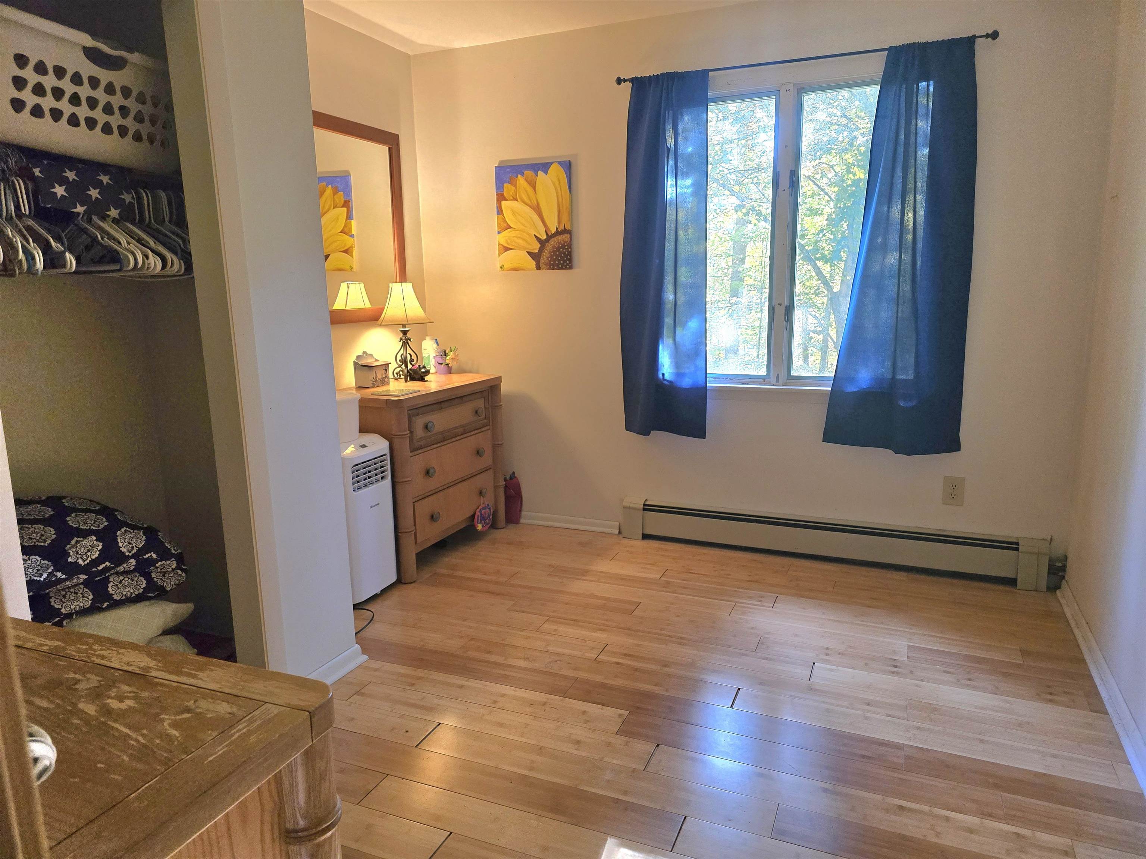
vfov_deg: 58.9
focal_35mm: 23
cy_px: 430
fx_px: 761
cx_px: 573
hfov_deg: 73.9
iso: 640
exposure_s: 1/120
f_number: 1.7
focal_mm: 6.3
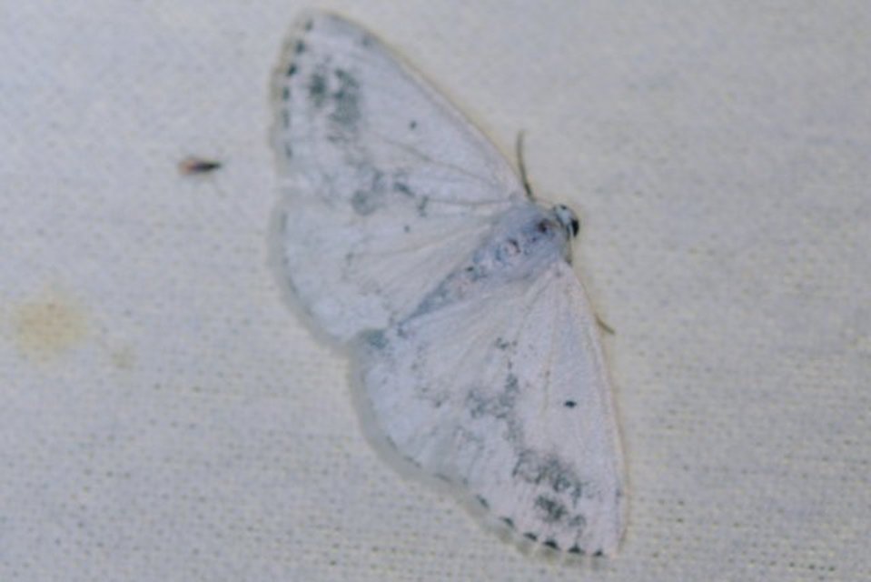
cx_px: 436
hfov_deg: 13.0
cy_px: 291
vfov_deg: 8.7
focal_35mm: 158
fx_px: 3812
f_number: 9
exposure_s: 1/100
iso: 640
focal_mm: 105
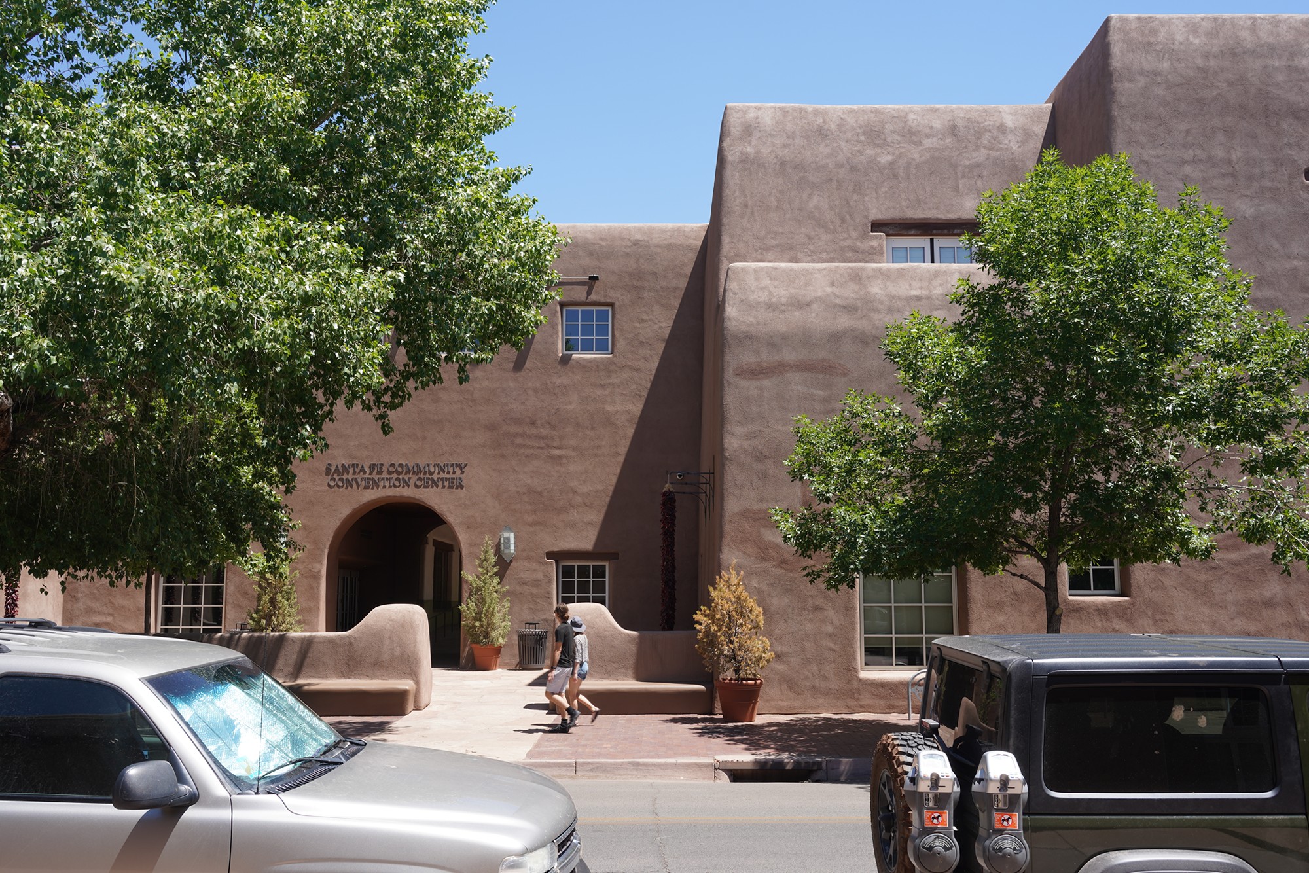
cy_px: 436
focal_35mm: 34
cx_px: 654
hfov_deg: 55.8
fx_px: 1236
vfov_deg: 38.9
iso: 100
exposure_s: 1/100
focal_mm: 34
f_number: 10
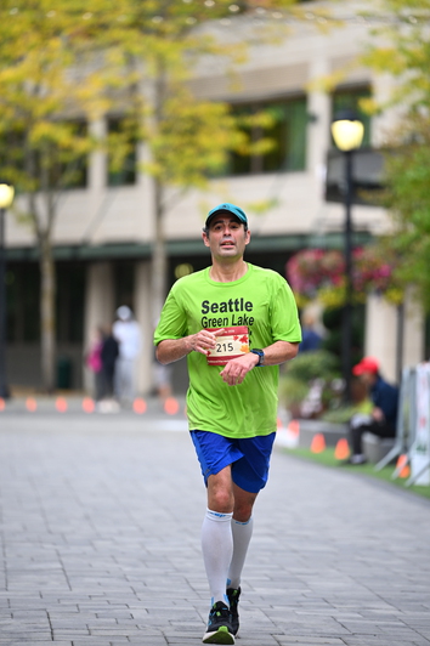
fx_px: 3713
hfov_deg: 6.6
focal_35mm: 207
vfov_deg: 9.9
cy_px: 323
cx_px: 213
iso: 1000
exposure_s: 1/1600
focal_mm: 200
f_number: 2.8
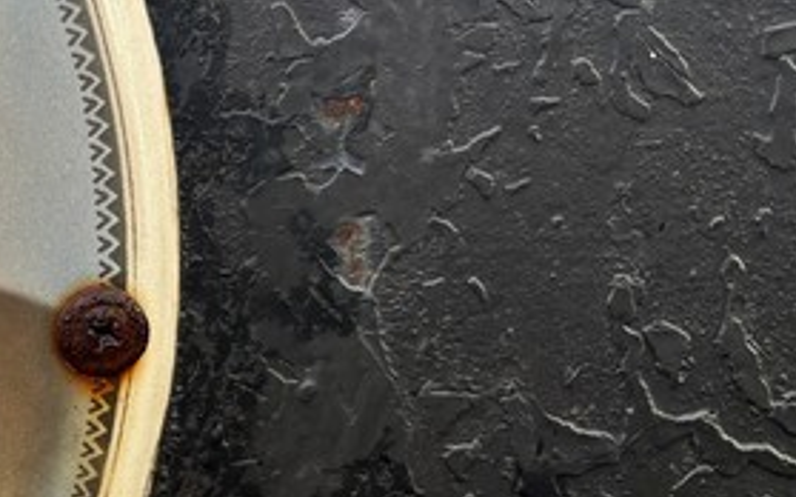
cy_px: 348
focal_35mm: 79
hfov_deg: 22.5
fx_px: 1713
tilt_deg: -12.2
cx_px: -322
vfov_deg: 16.4
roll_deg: +1.7
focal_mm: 5.96
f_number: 1.6
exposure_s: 1/241
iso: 40
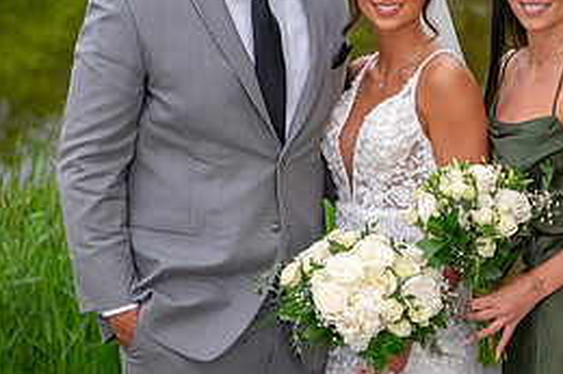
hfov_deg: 13.1
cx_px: 453
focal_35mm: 156
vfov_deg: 8.8
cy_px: 106
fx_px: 2438
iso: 400
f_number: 3.2
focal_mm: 70
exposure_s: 1/3200
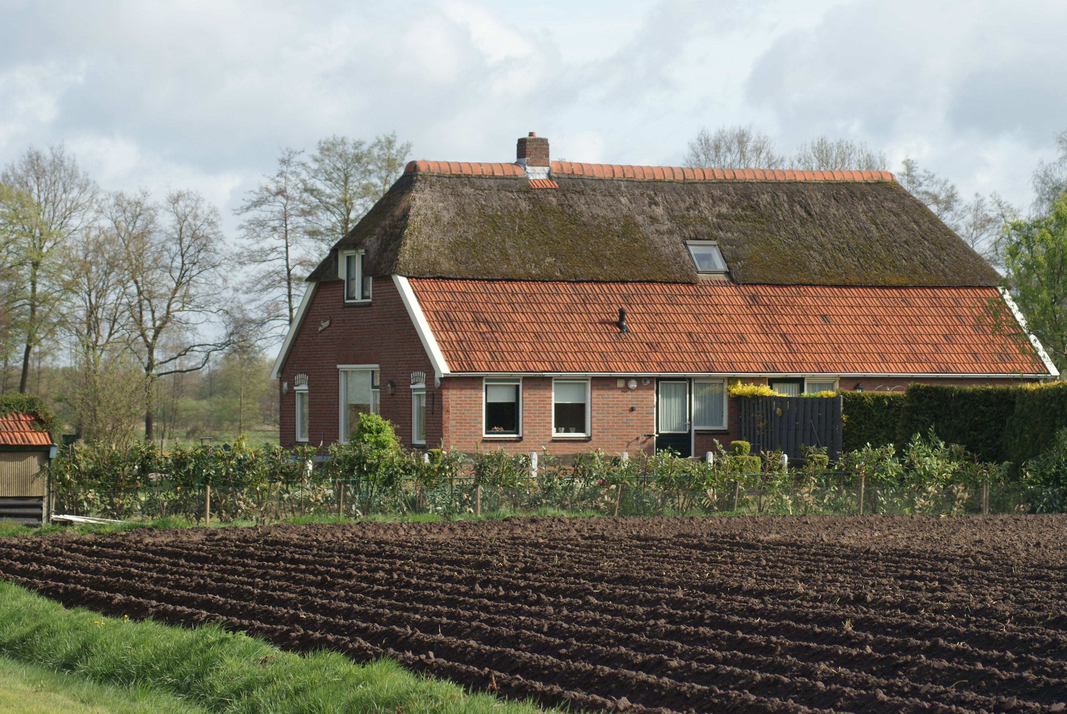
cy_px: 357
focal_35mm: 165
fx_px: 4896
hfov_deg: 12.4
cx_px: 534
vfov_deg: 8.3
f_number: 5.6
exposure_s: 1/200
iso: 100
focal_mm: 110
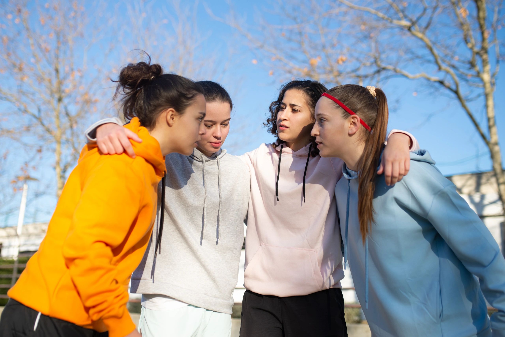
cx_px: 252
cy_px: 168
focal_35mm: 35
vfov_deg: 37.9
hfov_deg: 54.4
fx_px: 491
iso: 125
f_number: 2.2
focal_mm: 35
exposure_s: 1/2000
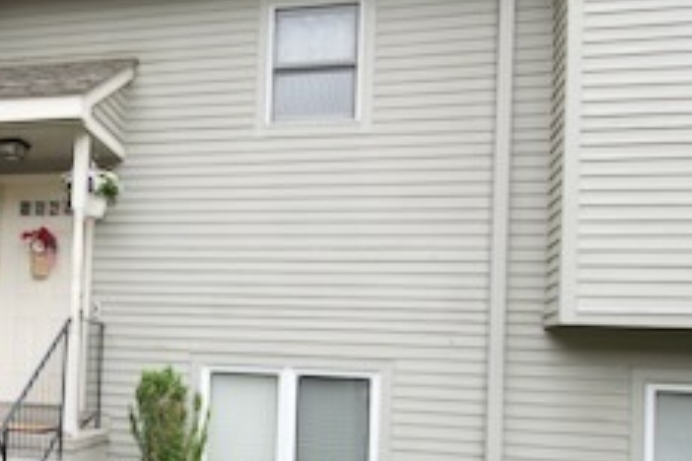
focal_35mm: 41
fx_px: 788
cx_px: 95
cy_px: 307
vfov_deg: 32.4
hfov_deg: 44.0
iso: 100
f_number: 4.5
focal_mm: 10
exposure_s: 1/80
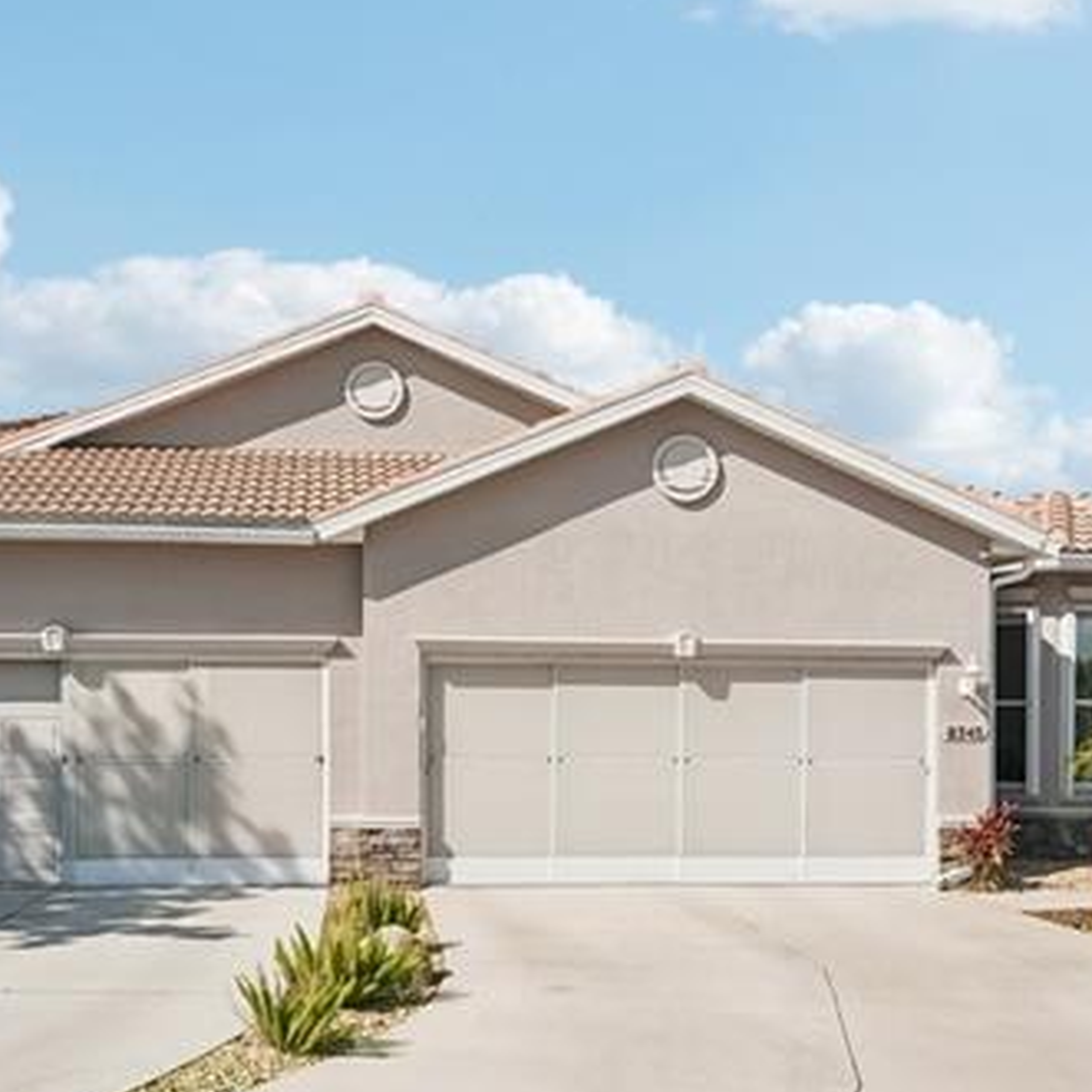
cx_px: 495
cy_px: 739
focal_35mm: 42
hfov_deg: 40.0
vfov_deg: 39.5
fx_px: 1499
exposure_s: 1/2000
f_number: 8
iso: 400
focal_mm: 16
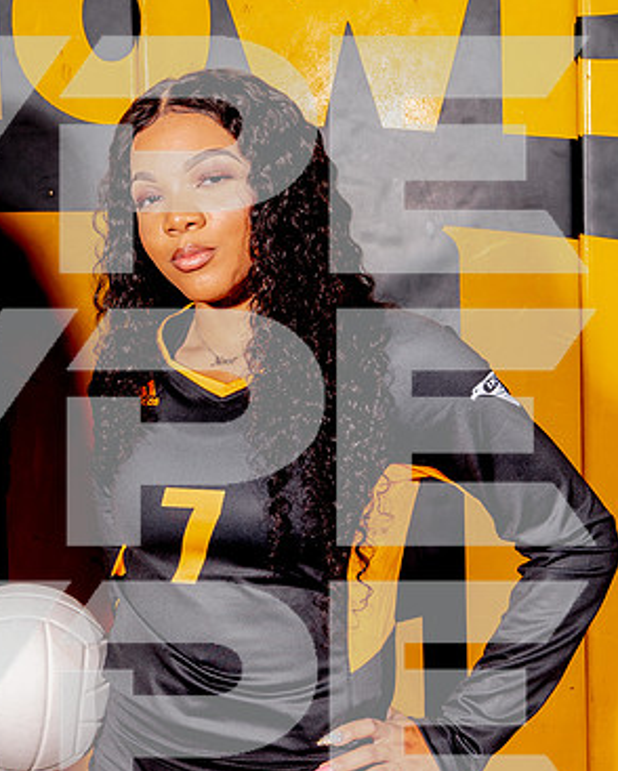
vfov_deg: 27.1
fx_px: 1599
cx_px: -31
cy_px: 468
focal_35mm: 70
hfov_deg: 21.0
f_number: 7.1
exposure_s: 1/125
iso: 100
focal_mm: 37
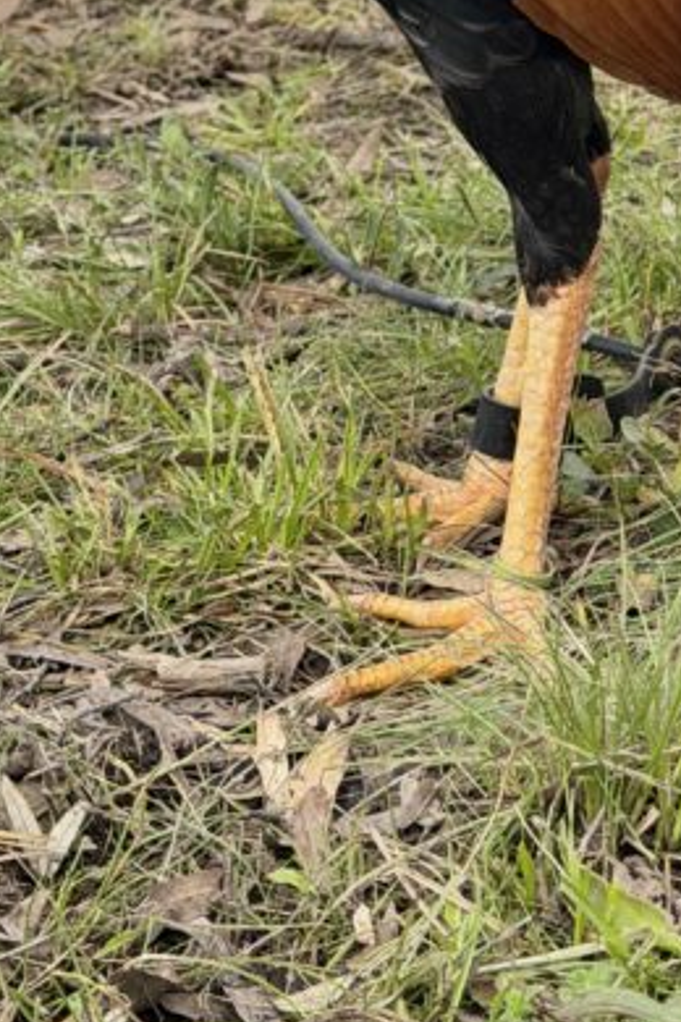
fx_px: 3717
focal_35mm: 131
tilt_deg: -3.8
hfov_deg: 10.3
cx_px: 820
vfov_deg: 15.0
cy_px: -259
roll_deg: -0.9
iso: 80
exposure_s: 1/733
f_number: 1.78
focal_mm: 6.76
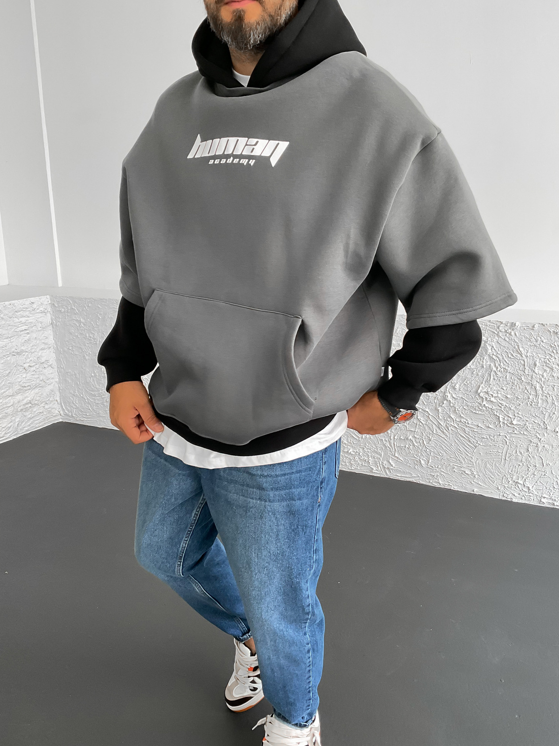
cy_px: 379
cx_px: 288
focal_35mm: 30
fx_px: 646
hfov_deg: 46.8
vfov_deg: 60.0
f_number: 1.8
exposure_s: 1/120
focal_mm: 3
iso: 40
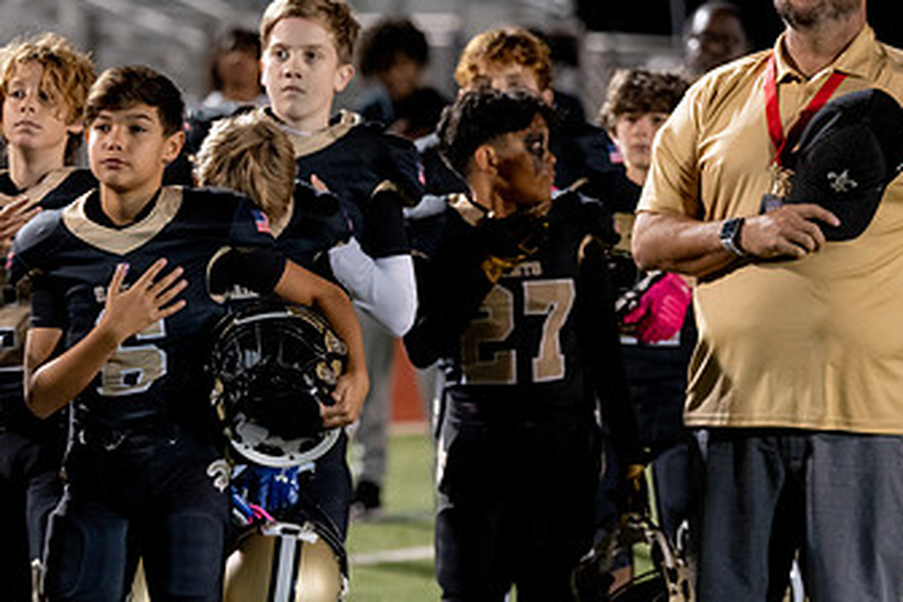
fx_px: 5066
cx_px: 191
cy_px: 305
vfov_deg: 6.8
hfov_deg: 10.2
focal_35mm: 202
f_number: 2.8
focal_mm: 117
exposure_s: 1/320
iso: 3200
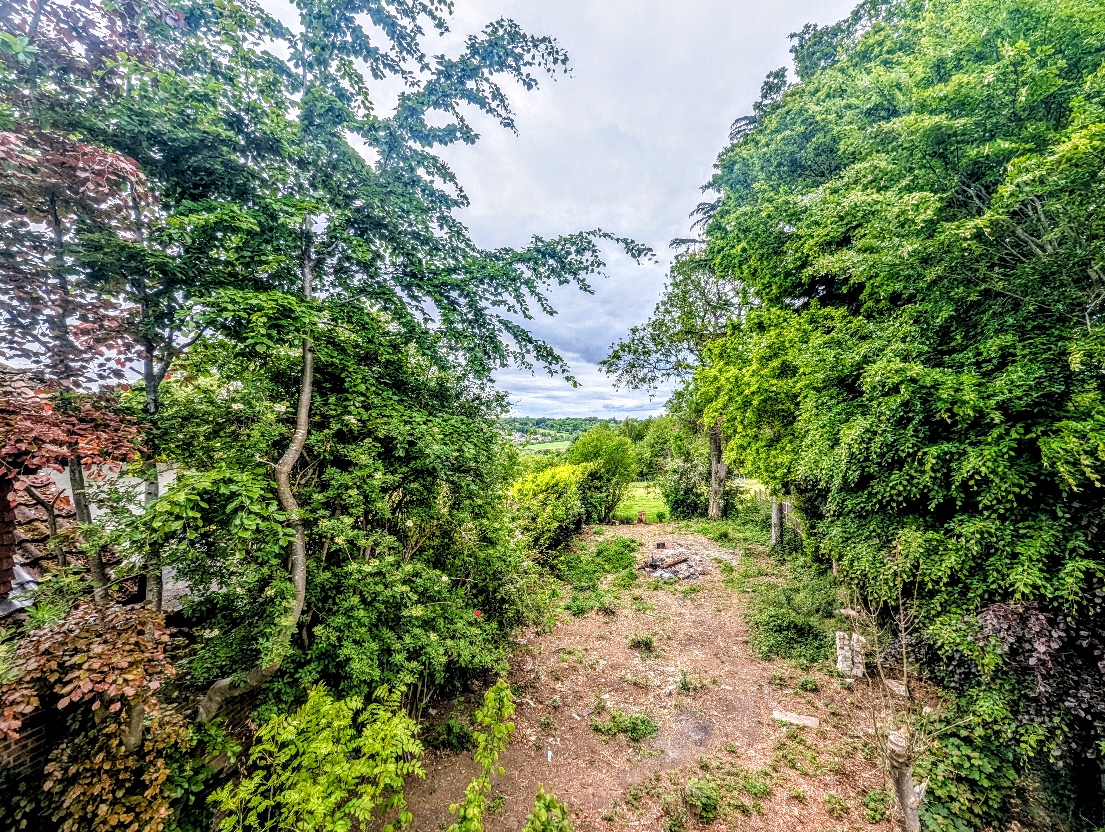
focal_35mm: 13
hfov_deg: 106.1
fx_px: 416
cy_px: 416
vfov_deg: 90.1
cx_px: 552
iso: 49
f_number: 2.2
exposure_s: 1/1408
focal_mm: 1.95
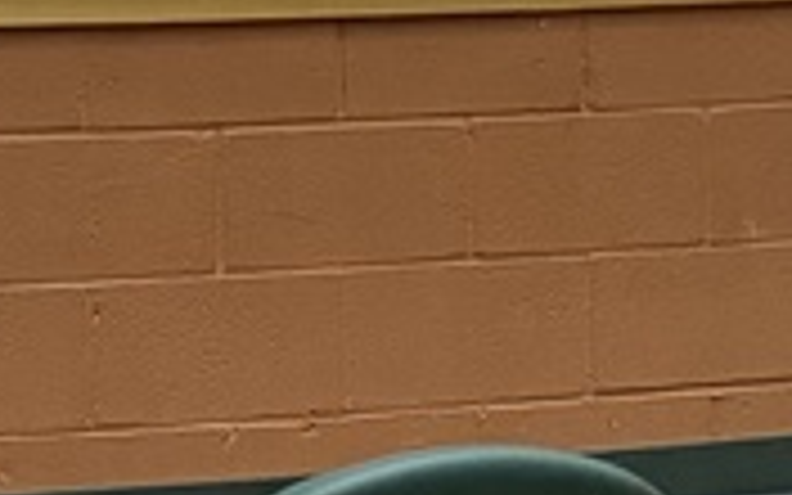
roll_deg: -1.0
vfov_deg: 8.1
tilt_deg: +4.9
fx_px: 3195
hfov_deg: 12.3
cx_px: -860
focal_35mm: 148
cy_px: -756
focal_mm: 6.76
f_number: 1.78
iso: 640
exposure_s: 1/60
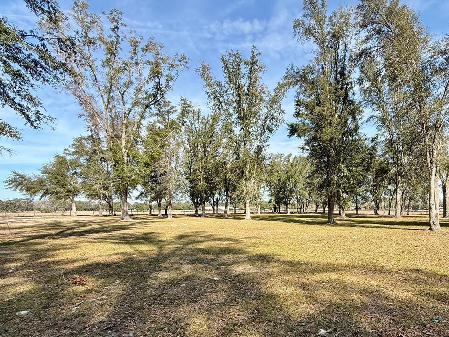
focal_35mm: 20
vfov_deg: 64.7
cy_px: 216
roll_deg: +0.1
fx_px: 259
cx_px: 308
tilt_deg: -0.8
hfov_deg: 78.4
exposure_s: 1/1050
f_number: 2.2
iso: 50
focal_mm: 2.22
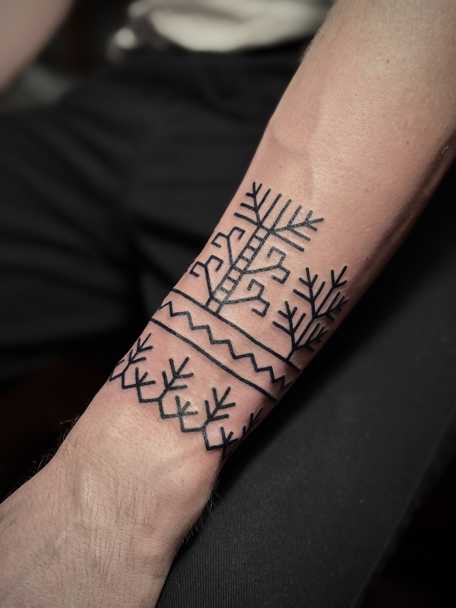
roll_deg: +1.8
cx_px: 228
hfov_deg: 28.0
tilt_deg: -16.6
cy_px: 304
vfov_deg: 36.8
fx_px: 913
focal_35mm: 52
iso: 40
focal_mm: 5.96
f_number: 1.6
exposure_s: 1/50
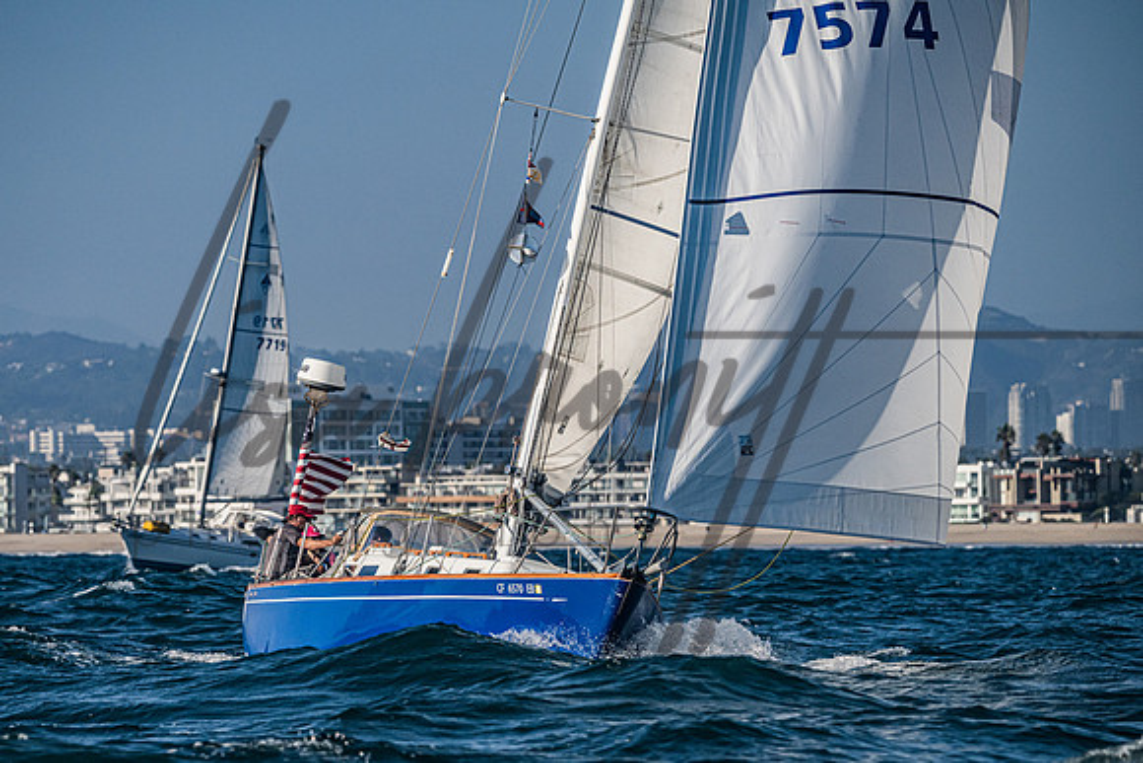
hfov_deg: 6.6
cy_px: 507
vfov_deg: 4.4
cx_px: 486
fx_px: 9838
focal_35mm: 310
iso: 400
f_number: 5.6
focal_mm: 230
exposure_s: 1/6400
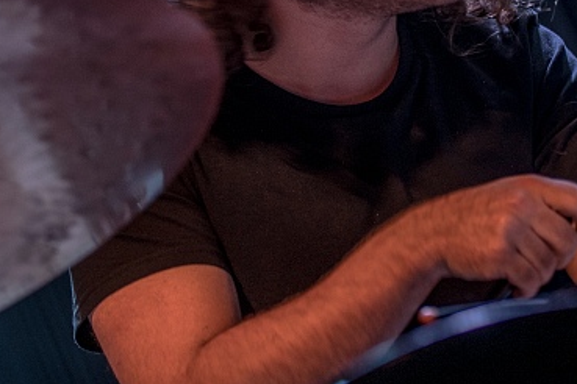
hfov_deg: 10.0
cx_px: 380
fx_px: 3285
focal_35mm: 205
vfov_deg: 6.7
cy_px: 17
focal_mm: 70
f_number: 2.8
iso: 640
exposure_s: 1/80
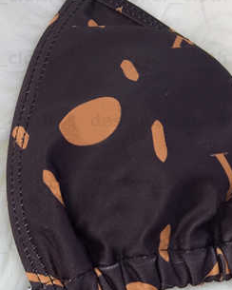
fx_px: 850
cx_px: -15
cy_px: 434
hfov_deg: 15.2
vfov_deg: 17.4
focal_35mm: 99
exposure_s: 1/100
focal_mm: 4.15
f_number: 2.2
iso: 40
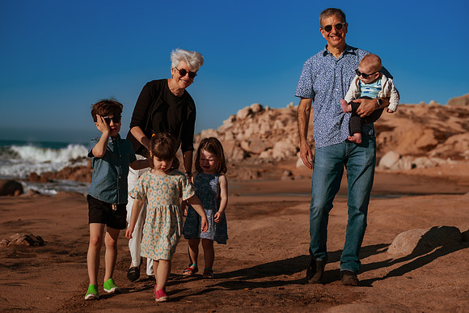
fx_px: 756
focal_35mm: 58
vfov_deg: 23.4
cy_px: 156
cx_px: 234
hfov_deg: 34.5
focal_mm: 58
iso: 50
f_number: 3.2
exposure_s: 1/8000
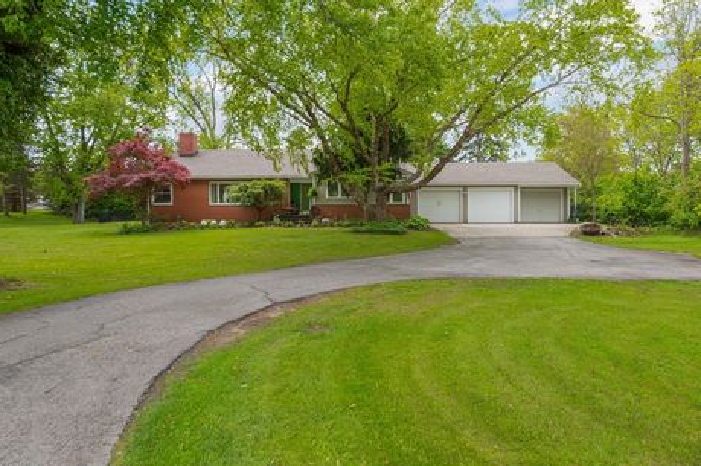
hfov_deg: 71.5
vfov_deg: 51.2
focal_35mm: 25
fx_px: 486
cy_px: 229
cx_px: 350
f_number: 9
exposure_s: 1/320
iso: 200
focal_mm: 23
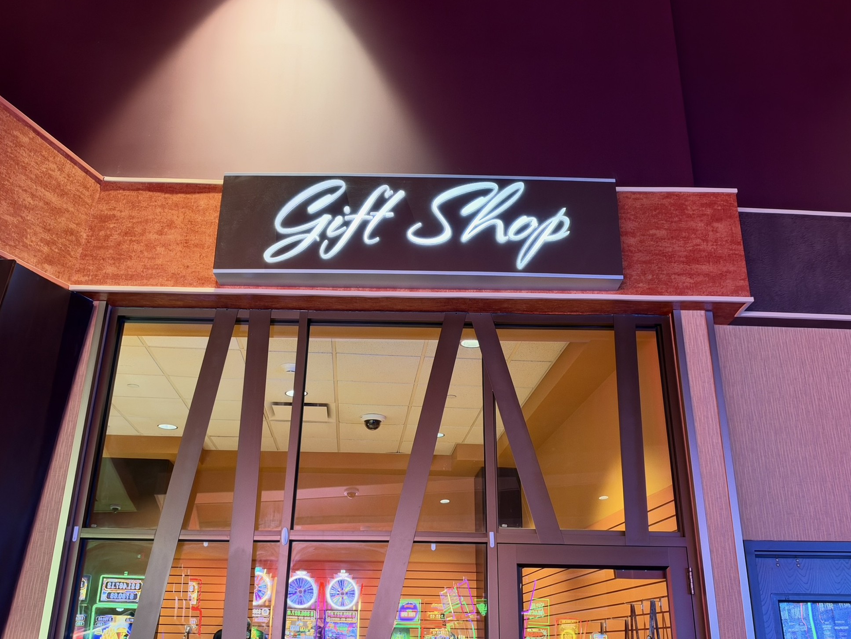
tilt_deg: +21.8
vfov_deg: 45.5
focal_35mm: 31
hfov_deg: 58.3
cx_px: 426
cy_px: 325
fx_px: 762
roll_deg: -0.5
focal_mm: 6.93
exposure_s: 1/34
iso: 500
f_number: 1.48
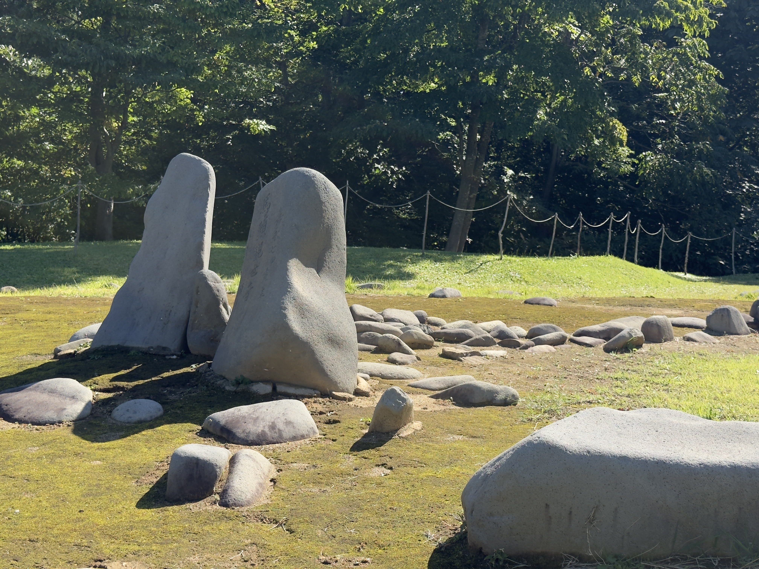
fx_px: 1052
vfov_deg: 30.3
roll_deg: -3.7
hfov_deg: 39.7
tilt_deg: -4.2
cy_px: 284
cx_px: 380
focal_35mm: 48
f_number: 1.78
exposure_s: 1/2342
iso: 80
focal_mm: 6.76
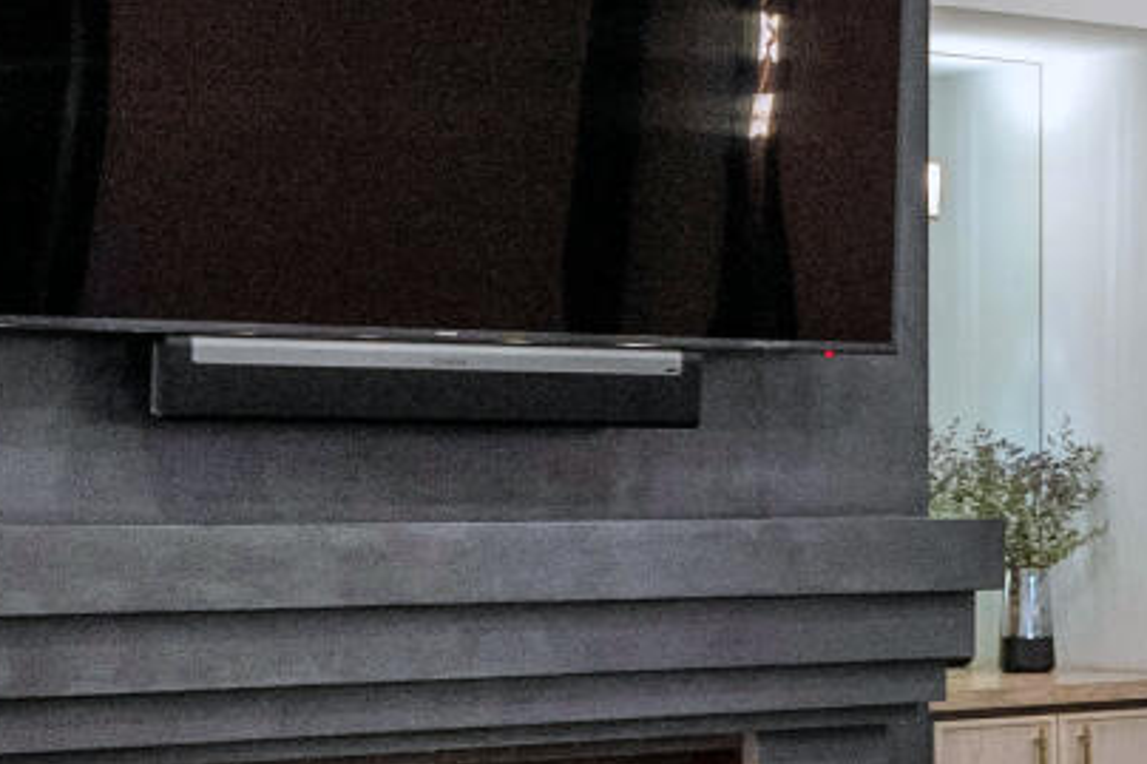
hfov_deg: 17.0
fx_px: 3312
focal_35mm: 104
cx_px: 1922
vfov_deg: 13.2
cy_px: 429
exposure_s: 1/60
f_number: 4.5
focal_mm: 14
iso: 1000
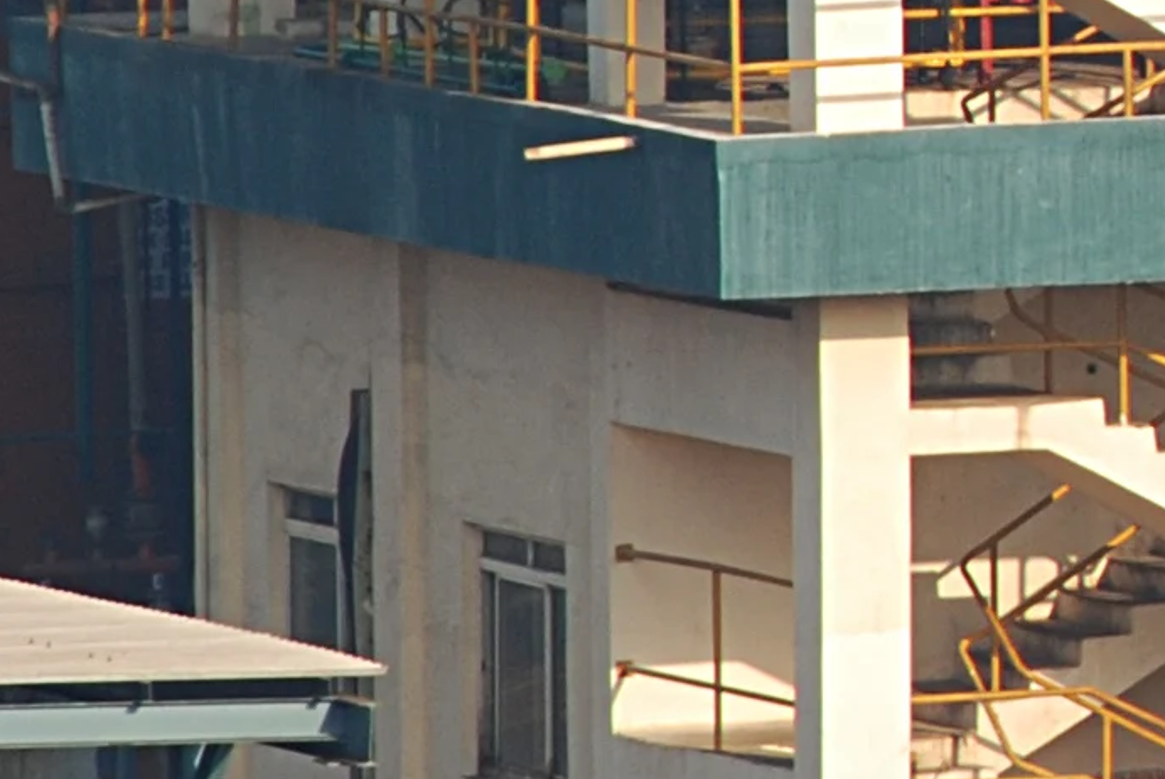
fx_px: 28592
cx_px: 2935
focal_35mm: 883
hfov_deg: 2.3
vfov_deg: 1.6
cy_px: -469
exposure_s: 1/40
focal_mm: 105
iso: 100
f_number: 14
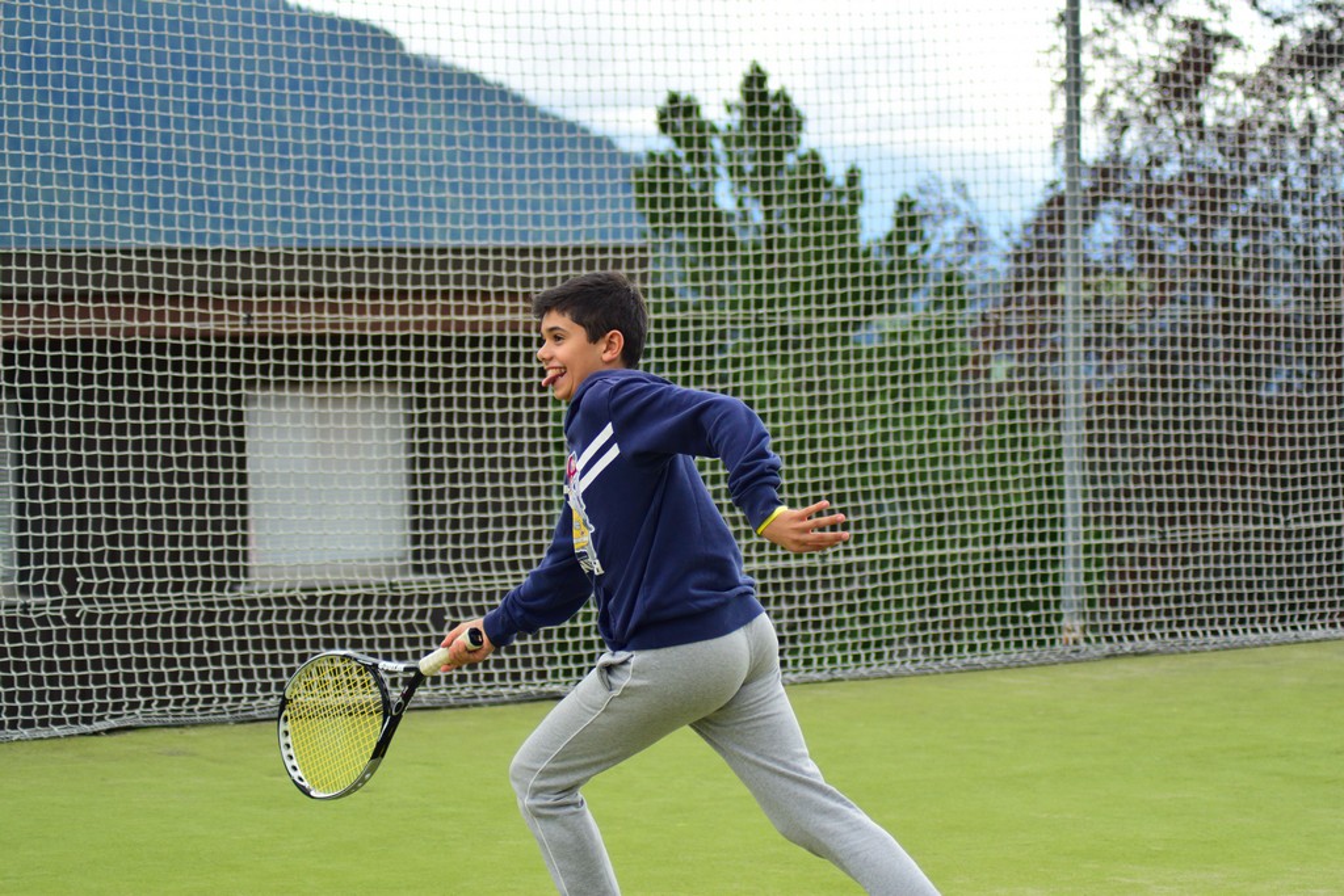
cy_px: 448
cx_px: 672
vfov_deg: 13.0
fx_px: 3920
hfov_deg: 19.5
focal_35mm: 105
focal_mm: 70
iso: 450
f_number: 4
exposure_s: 1/1250
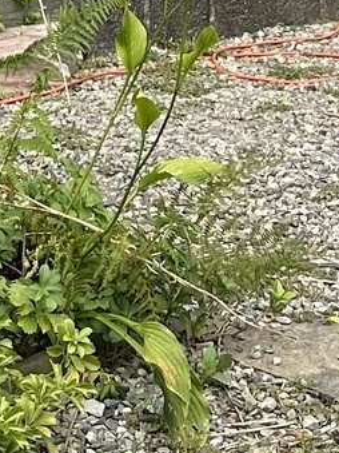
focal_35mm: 163
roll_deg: -0.7
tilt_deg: +7.0
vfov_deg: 10.3
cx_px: 167
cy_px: -682
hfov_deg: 9.1
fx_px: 2130
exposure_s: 1/1845
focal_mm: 6.86
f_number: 1.78
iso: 80
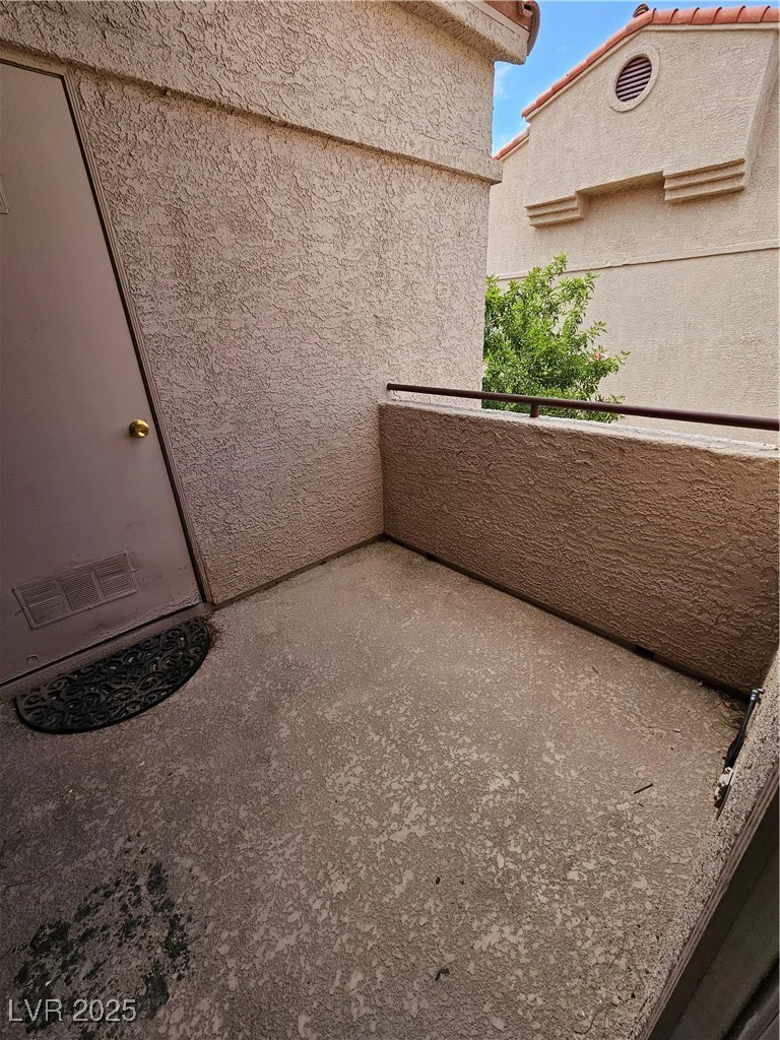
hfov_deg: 89.9
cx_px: 390
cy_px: 520
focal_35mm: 13
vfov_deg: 106.2
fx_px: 391
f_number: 2.2
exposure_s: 1/609
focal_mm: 2.2
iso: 50
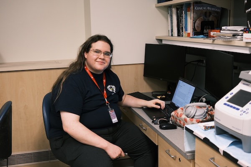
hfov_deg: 47.4
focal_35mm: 41
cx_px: 126
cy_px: 84
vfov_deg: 32.6
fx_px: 286
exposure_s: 1/100
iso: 800
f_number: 2.8
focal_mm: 27
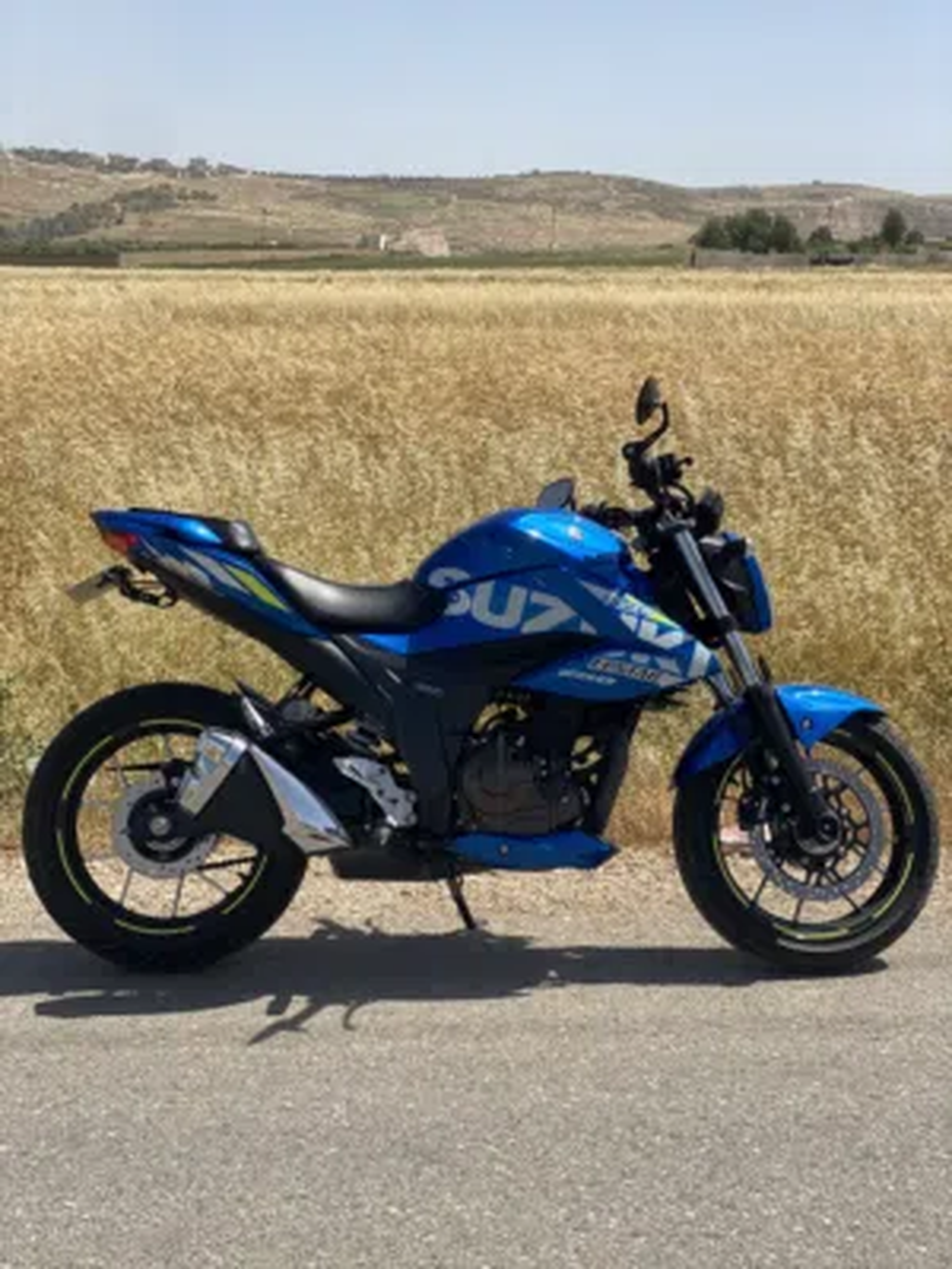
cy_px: 634
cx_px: 476
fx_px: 1907
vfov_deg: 36.8
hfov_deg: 28.0
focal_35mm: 52
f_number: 2
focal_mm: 6
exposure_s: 1/1170
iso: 20
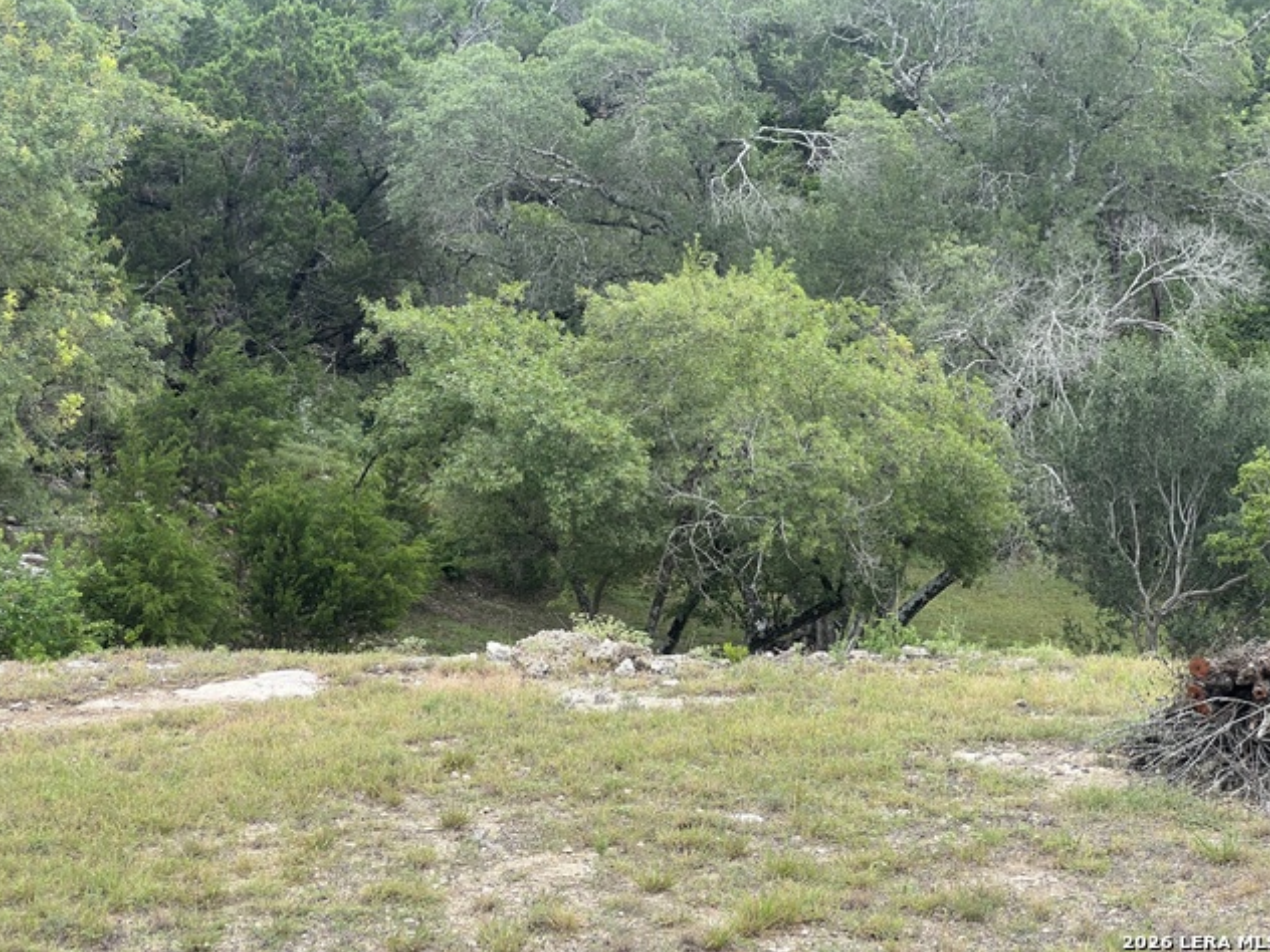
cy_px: 472
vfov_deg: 18.9
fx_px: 2862
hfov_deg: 25.0
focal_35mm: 78
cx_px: 639
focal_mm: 9
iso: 32
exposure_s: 1/171
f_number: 2.8
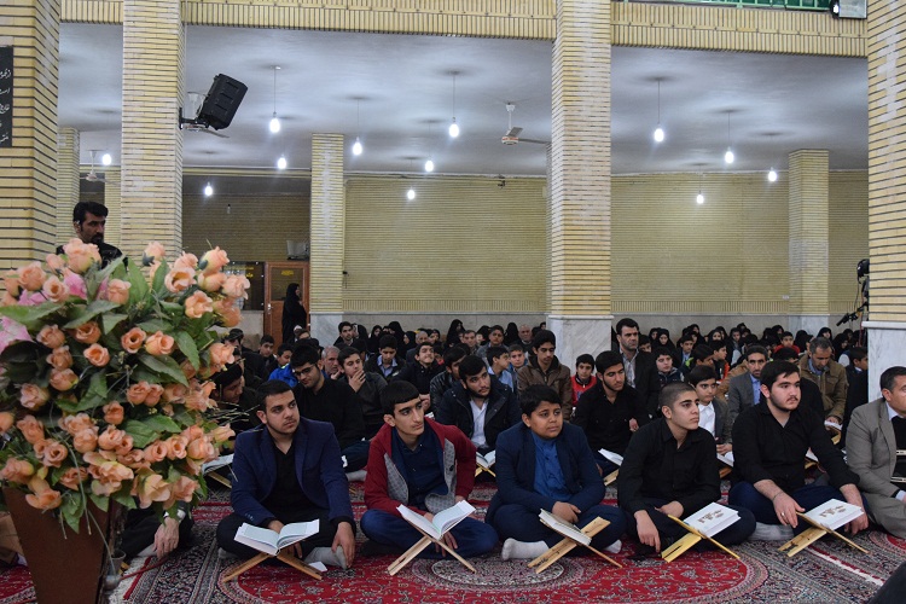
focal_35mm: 39
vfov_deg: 34.2
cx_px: 453
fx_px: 981
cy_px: 302
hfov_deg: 49.6
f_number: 5.6
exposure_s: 1/200
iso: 3200
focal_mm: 26
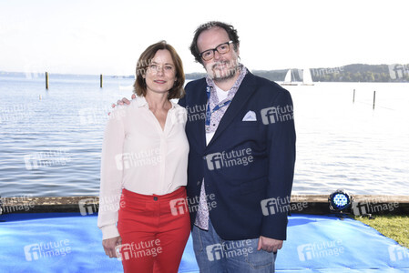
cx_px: 204
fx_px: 500
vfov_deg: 30.6
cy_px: 136
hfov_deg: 44.5
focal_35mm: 44
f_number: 9
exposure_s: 1/125
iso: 400
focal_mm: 44
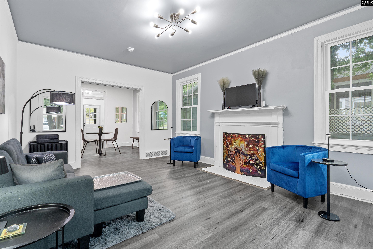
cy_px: 124
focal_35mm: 16
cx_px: 186
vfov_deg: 72.1
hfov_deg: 95.0
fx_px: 171
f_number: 6.3
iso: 200
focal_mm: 11
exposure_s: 1/1.67
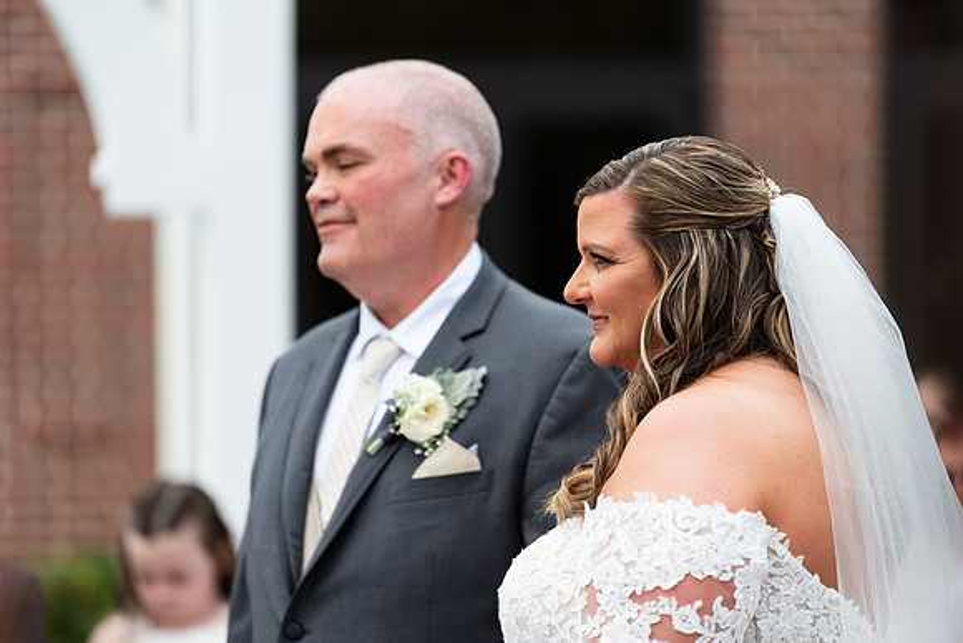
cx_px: 482
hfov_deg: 10.3
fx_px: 5351
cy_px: 322
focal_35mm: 200
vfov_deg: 6.9
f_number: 2.8
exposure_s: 1/800
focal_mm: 200
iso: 64
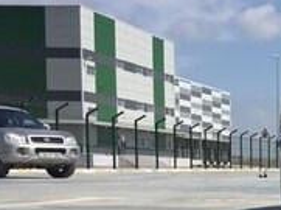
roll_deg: -1.4
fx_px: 859
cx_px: 456
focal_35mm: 106
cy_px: 236
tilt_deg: -2.5
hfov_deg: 16.4
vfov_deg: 13.6
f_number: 2.2
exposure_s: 1/3968
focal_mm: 4.15
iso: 32
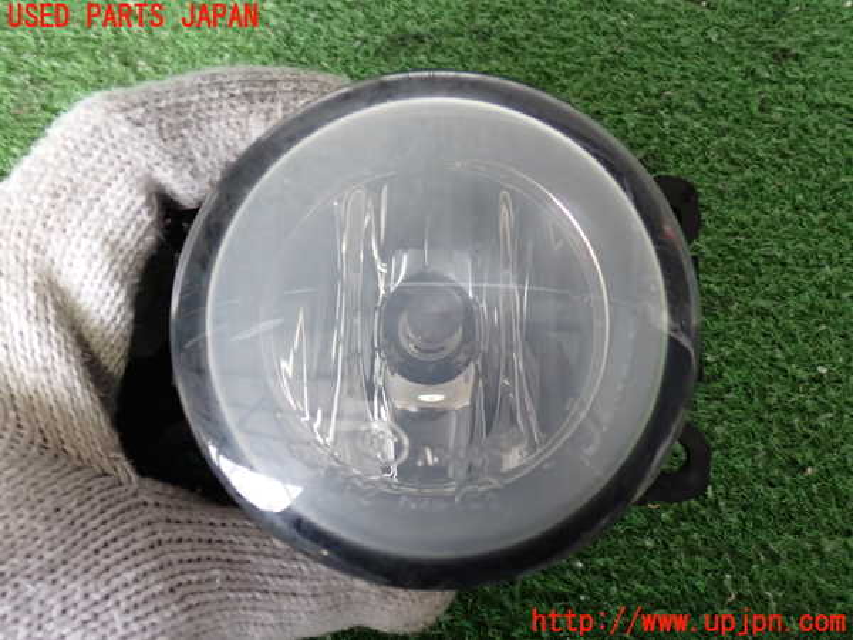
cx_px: 426
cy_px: 320
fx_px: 887
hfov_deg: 51.4
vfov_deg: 39.7
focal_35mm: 36
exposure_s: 1/40
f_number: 2.5
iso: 320
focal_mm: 6.37
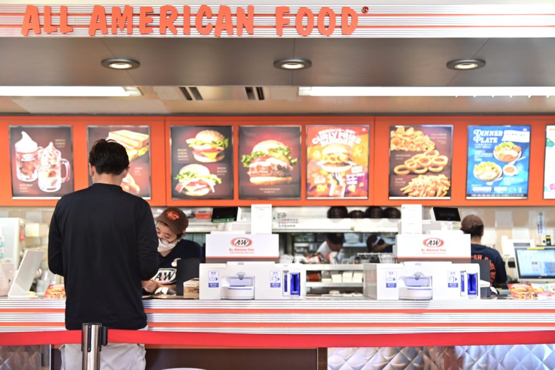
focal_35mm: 52
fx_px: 802
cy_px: 185
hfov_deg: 38.2
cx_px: 278
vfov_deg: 26.0
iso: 450
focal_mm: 52
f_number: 4
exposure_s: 1/60
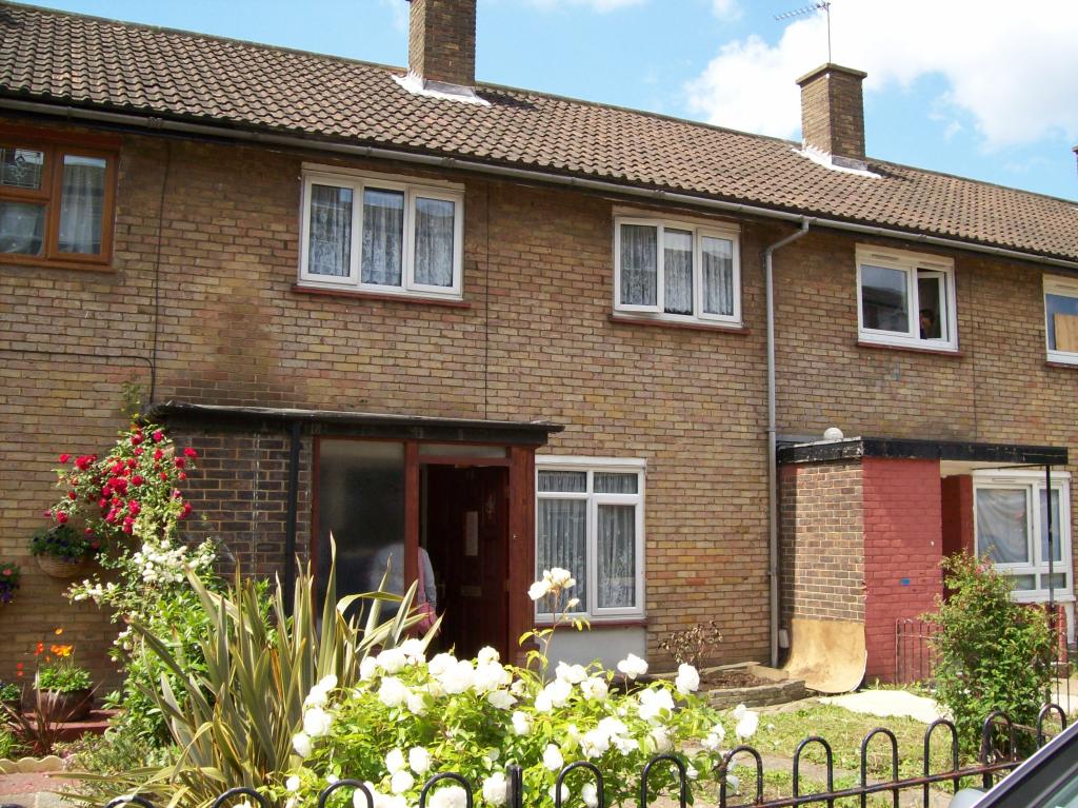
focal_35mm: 36
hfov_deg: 51.4
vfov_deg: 39.6
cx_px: 539
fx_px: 1121
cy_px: 404
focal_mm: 6
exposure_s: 1/284
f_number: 4.8
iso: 80
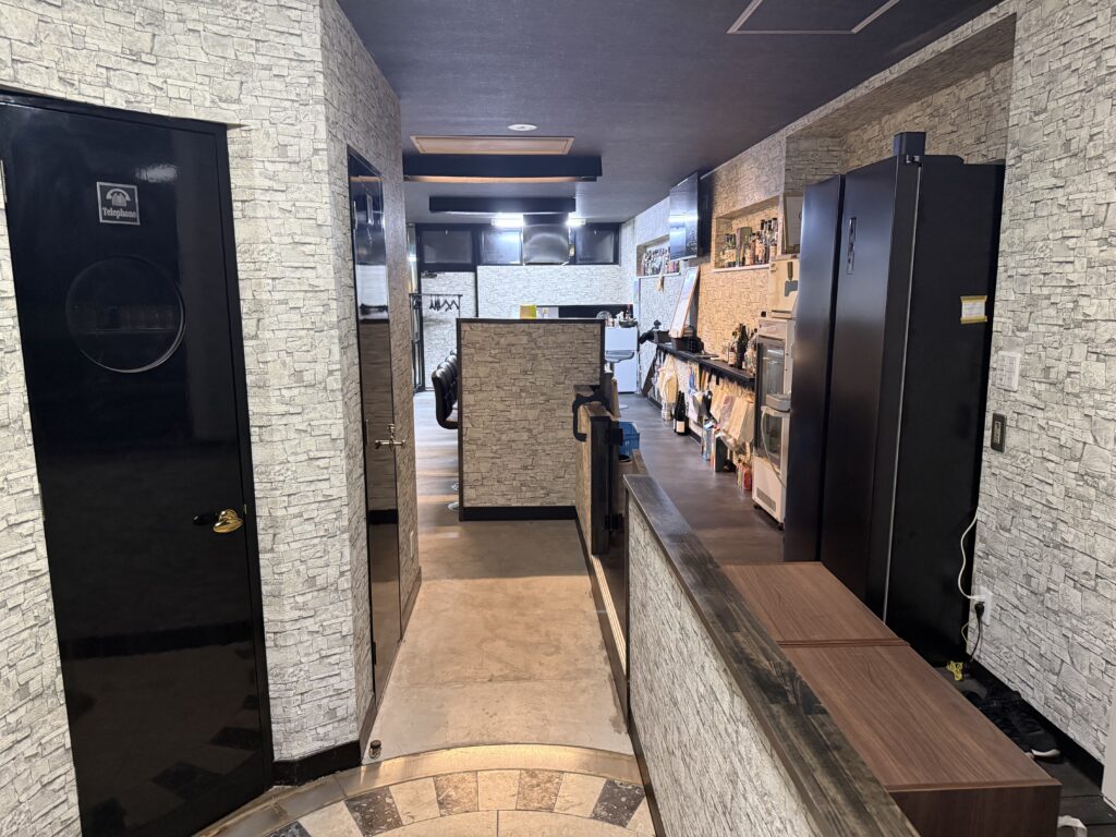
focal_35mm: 24
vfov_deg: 56.8
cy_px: 418
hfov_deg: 71.6
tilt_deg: -9.8
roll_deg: +0.7
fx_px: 774
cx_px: 558
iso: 640
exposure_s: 1/40
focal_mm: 6.76
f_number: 1.78
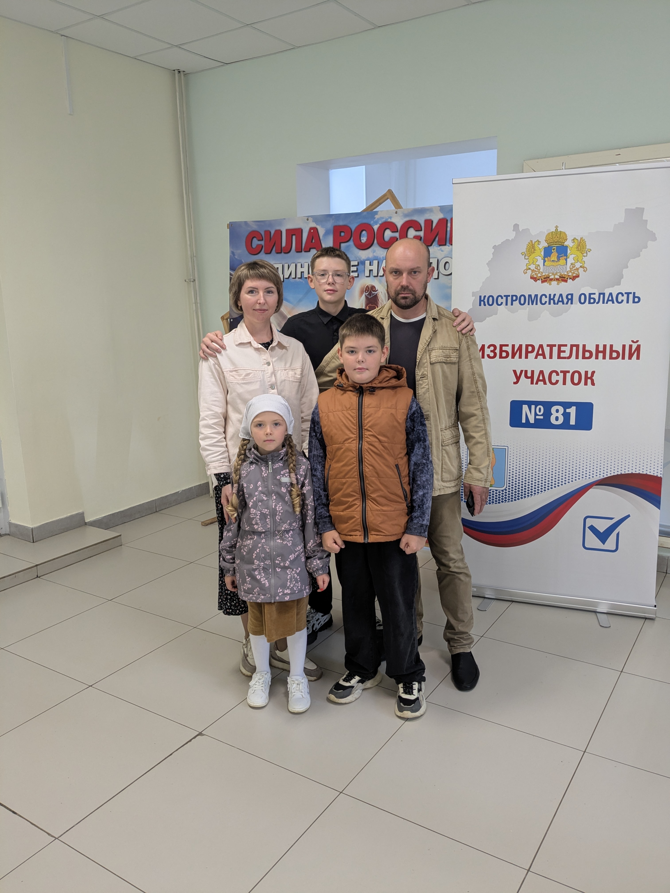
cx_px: 335
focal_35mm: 27
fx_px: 697
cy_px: 446
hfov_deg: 51.4
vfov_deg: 65.3
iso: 58
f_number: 1.73
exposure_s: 1/33.3
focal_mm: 4.38
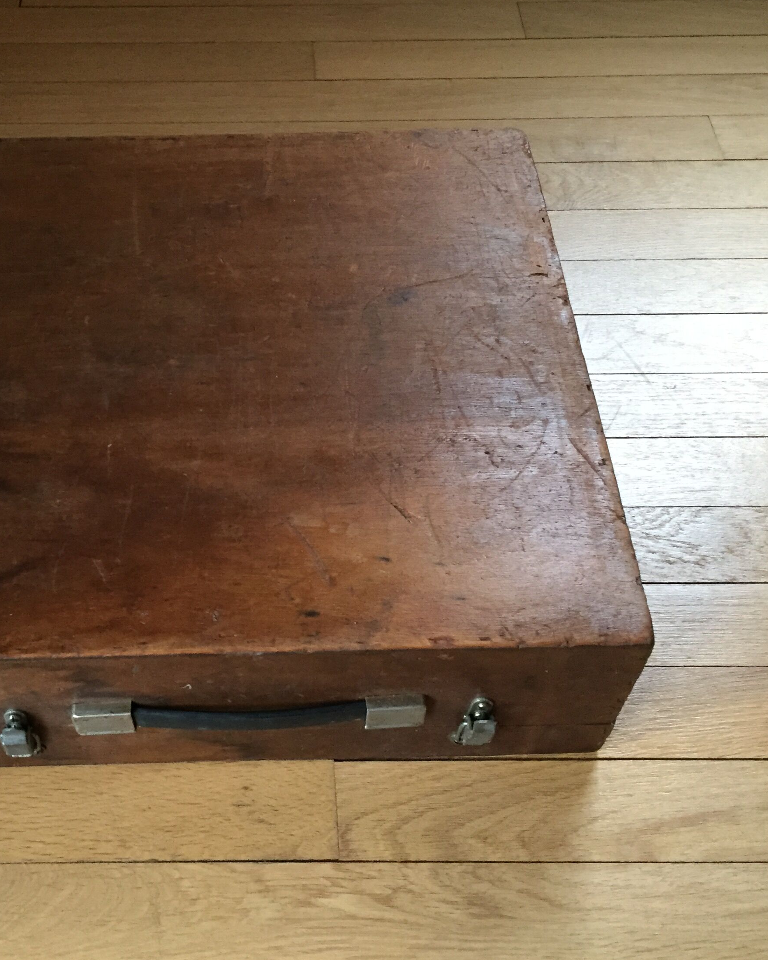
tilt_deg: -52.1
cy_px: 437
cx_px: 247
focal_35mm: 42
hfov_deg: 35.3
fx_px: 1193
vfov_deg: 43.8
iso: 250
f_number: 2.2
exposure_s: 1/20
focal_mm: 4.15
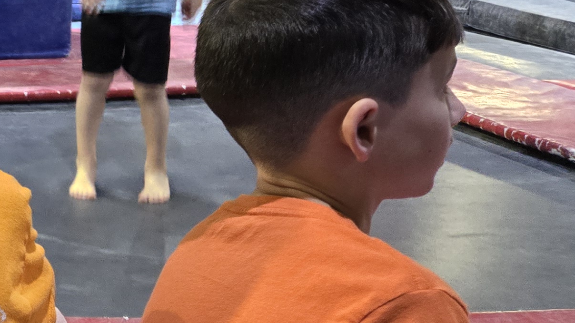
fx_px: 1265
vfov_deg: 14.5
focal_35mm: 83
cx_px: -350
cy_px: 92
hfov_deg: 20.7
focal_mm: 5.4
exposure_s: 1/60
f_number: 1.8
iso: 640
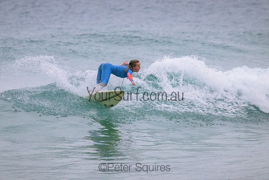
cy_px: 90
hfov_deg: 2.6
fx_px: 5979
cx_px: 134
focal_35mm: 800
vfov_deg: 1.7
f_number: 11
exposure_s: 1/1600
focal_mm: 800
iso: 18000
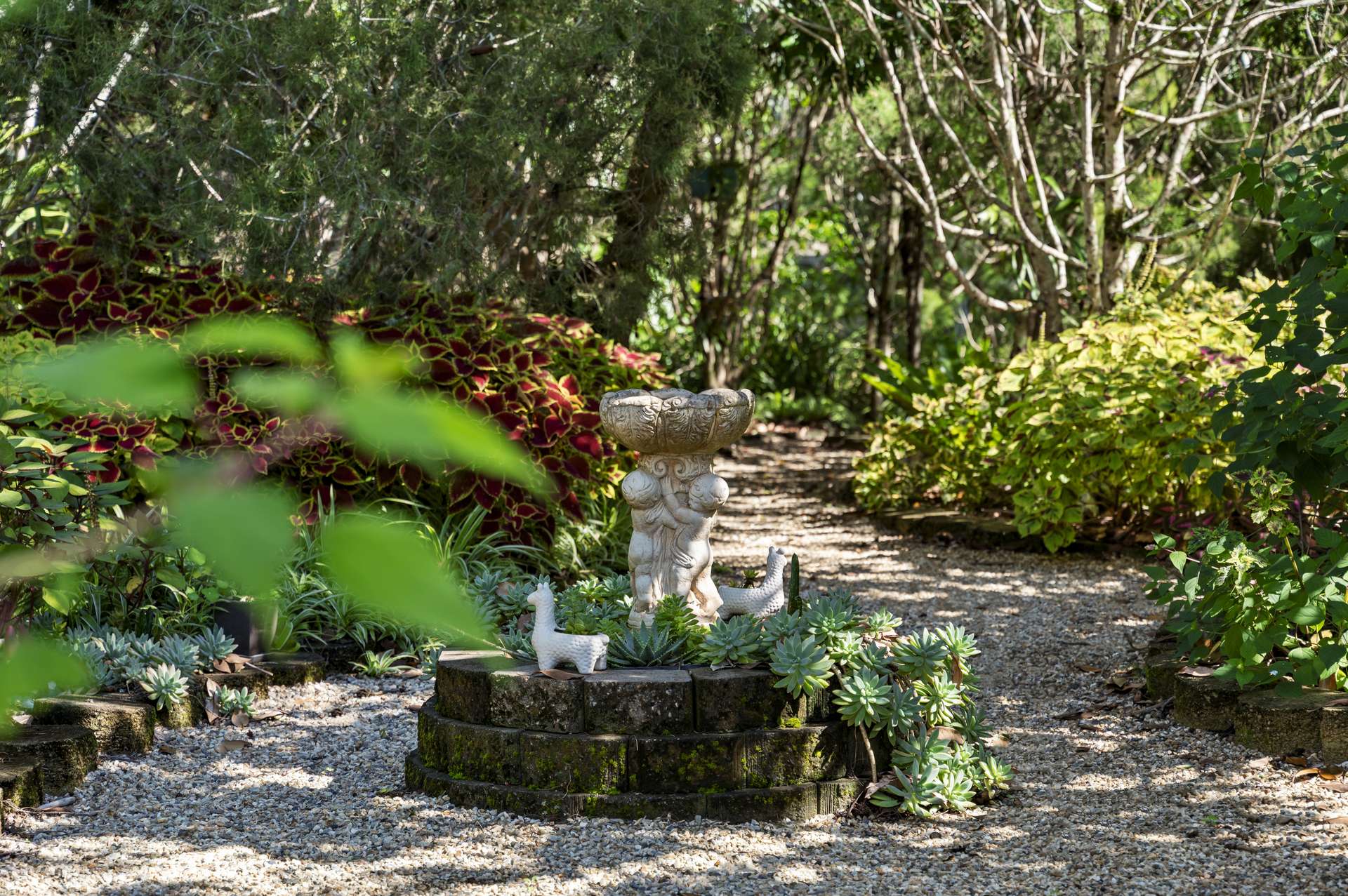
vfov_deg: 19.4
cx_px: 674
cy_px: 448
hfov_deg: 28.9
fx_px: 2619
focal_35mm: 70
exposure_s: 1/400
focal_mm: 70
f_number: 4.5
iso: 200
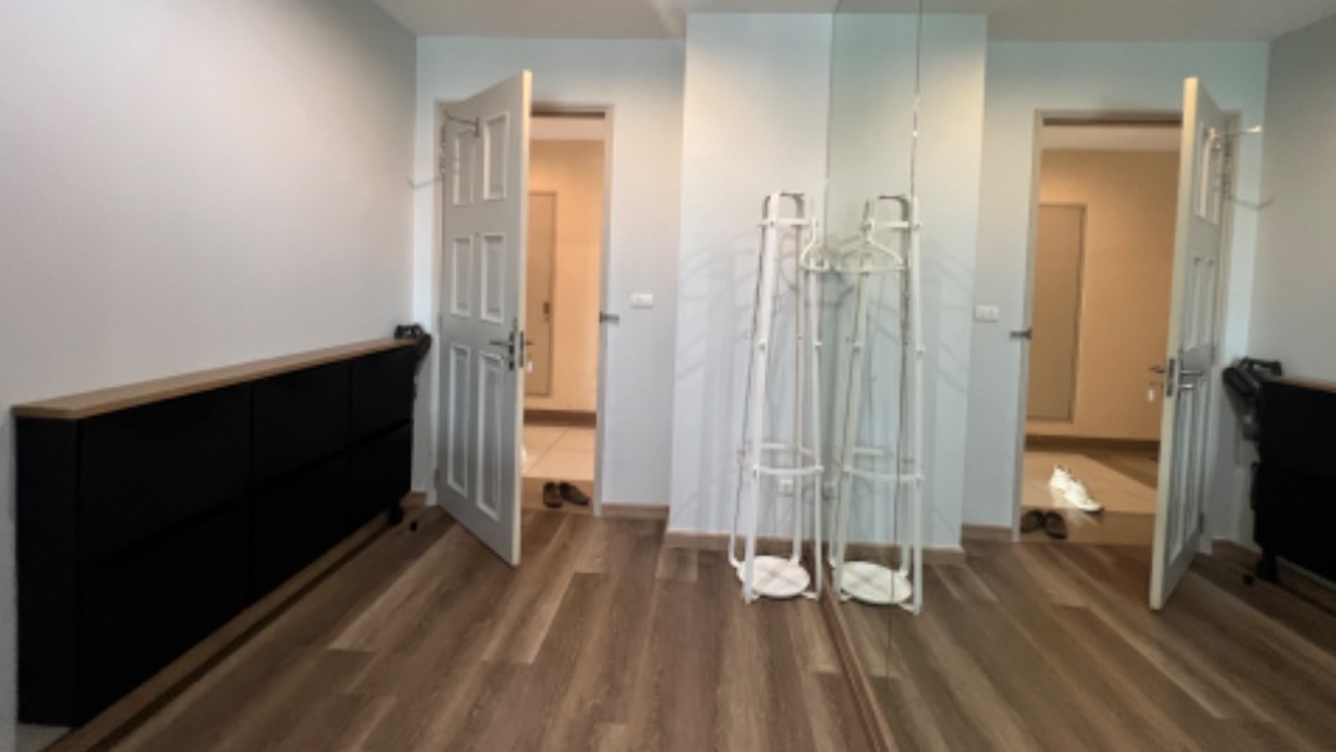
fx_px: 531
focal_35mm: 15
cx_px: 672
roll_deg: -0.7
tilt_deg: +2.4
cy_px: 295
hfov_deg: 103.0
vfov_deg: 69.7
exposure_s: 1/50
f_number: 1.8
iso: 200
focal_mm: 1.57
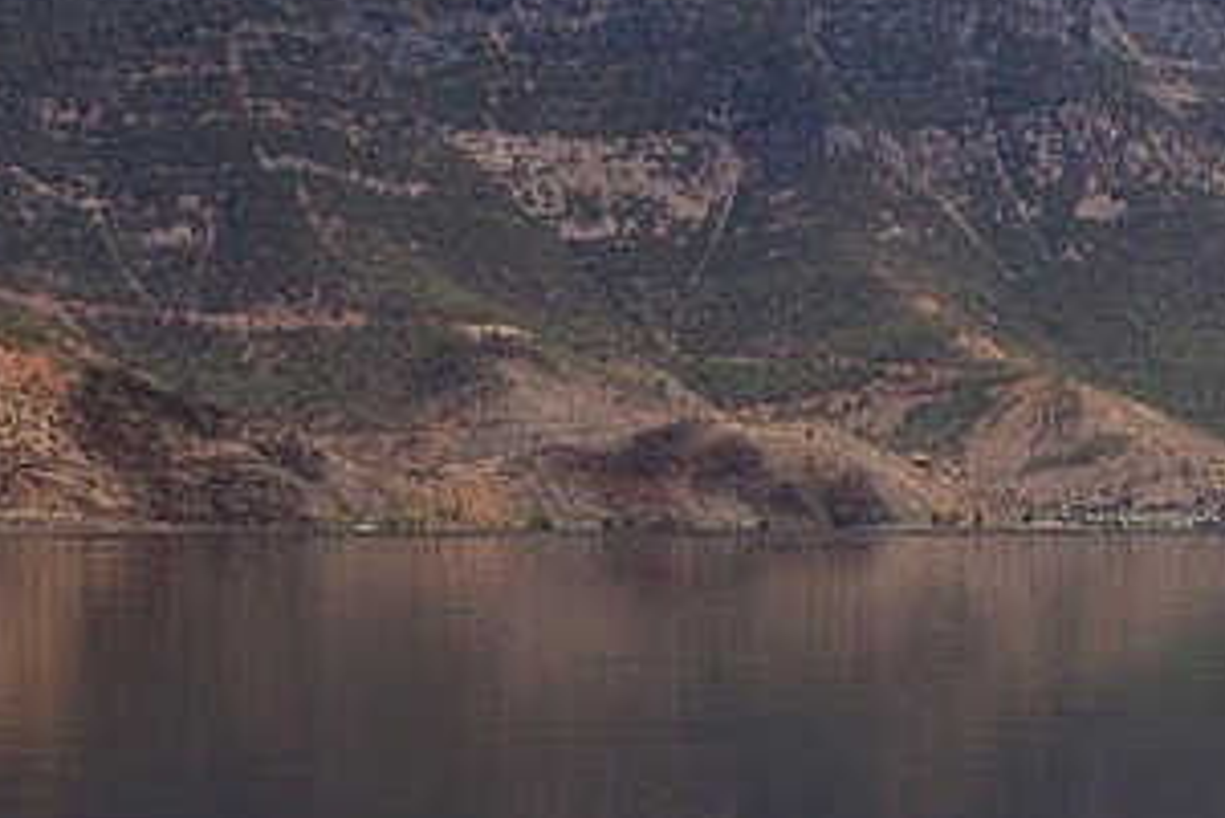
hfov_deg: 9.5
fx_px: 7047
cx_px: 2039
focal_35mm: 207
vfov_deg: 6.6
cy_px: 505
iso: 360
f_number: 11
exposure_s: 1/500
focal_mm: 26
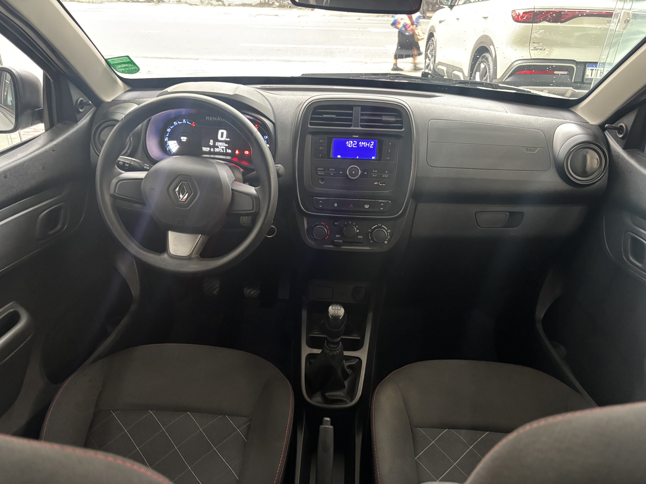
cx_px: 323
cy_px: 242
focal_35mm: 26
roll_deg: -2.7
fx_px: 485
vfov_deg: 53.1
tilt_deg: -30.0
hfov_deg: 67.3
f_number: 1.6
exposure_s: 1/30
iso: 640
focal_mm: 5.96
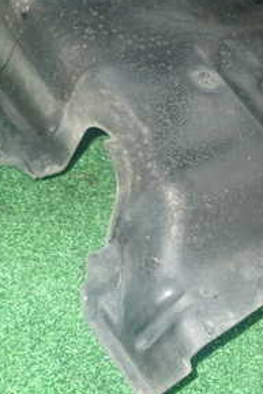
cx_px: 258
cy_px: 161
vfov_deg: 36.7
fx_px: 591
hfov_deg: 24.1
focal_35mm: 54
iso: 800
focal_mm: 4.5
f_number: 5.6
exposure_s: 1/30
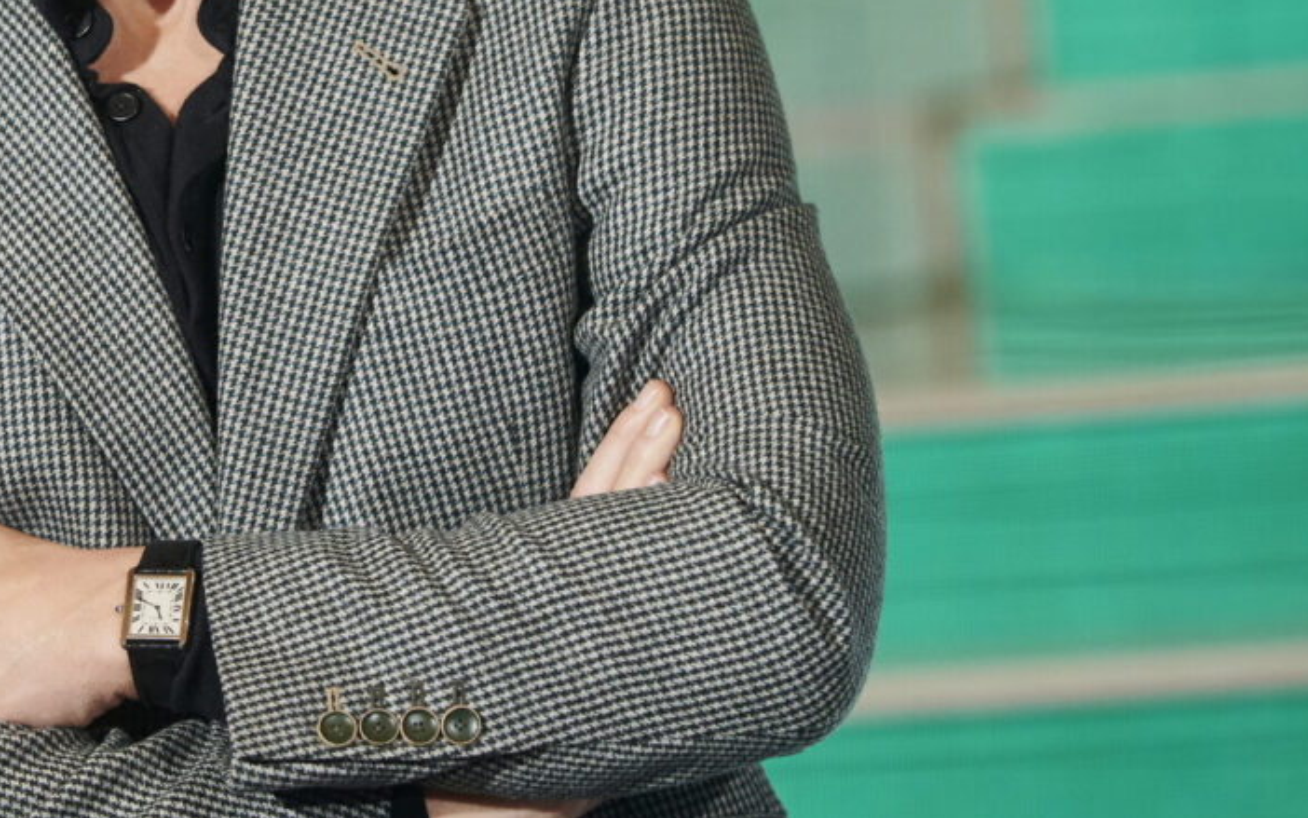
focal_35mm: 390
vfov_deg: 3.4
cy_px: 37
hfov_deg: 5.4
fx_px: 13905
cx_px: 348
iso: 1600
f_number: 2.8
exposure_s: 1/250
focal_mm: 175
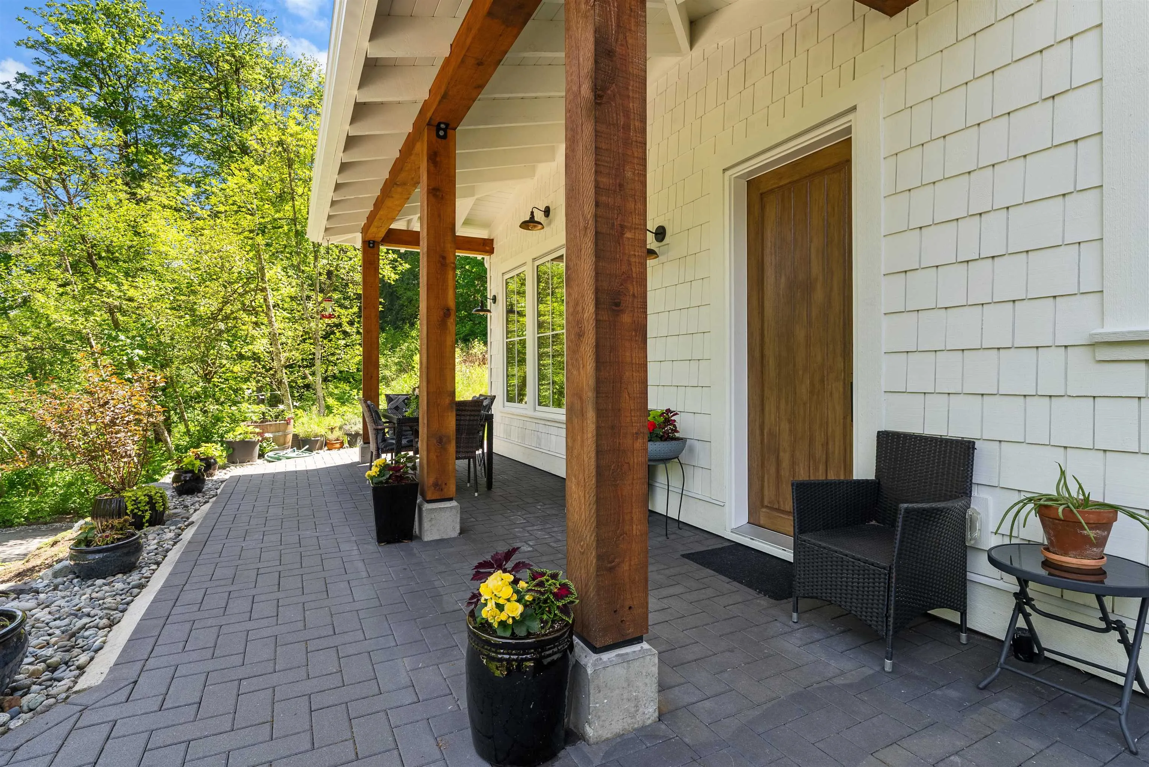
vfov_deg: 70.5
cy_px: 384
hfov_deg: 93.3
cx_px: 574
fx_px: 543
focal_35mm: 17
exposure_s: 1/4
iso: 100
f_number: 10
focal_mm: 17
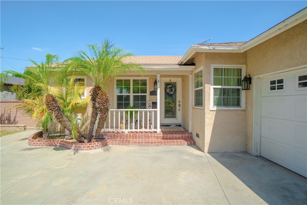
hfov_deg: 90.0
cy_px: 102
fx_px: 153
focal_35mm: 18
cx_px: 154
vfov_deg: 67.3
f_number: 7.1
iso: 100
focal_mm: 12
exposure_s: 1/400
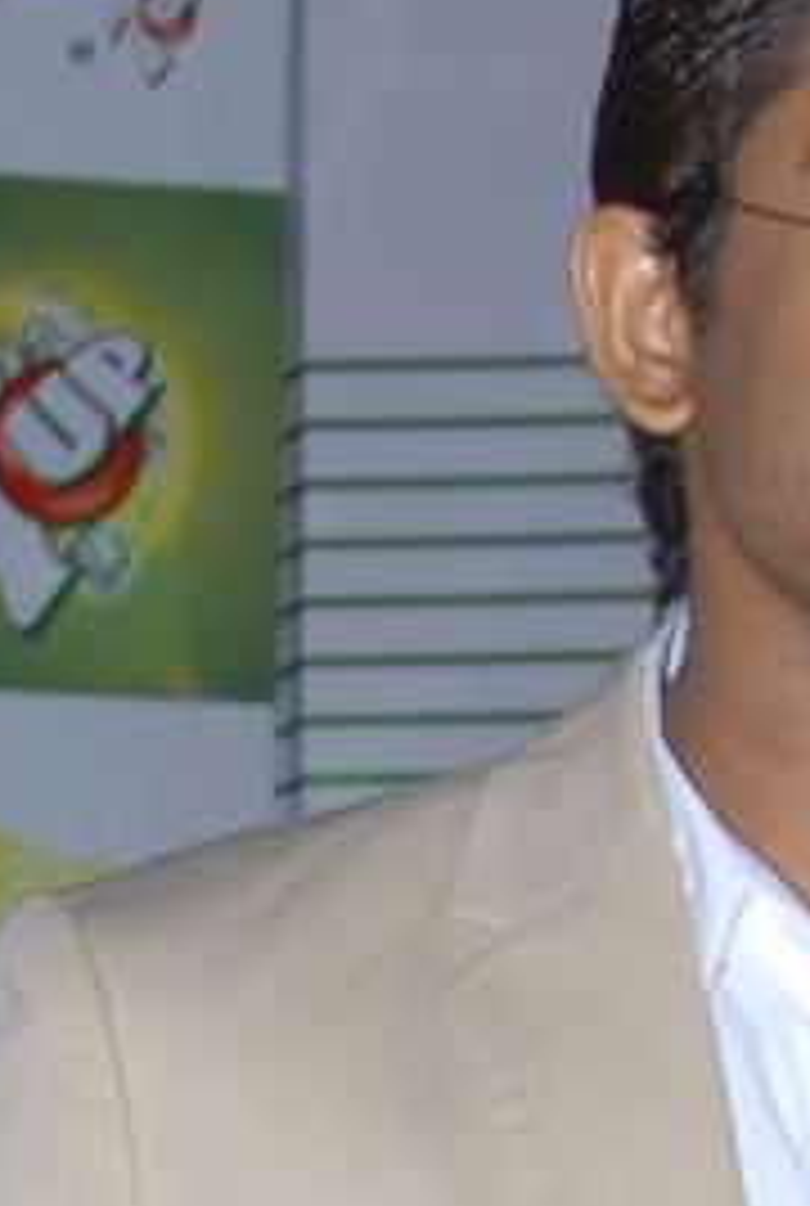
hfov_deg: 4.8
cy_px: 2178
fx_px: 9636
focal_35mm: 287
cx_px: -297
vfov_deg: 7.0
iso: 250
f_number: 6.3
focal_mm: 32
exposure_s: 1/125
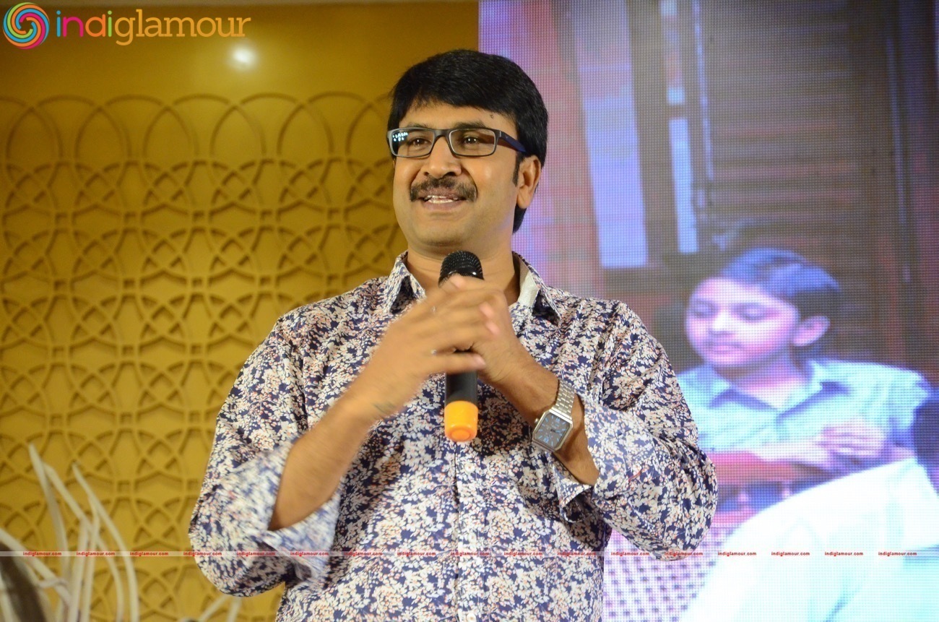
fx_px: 4100
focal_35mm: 158
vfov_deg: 8.7
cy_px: 311
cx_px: 470
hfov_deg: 13.1
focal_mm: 105
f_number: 5.6
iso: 2500
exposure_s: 1/80
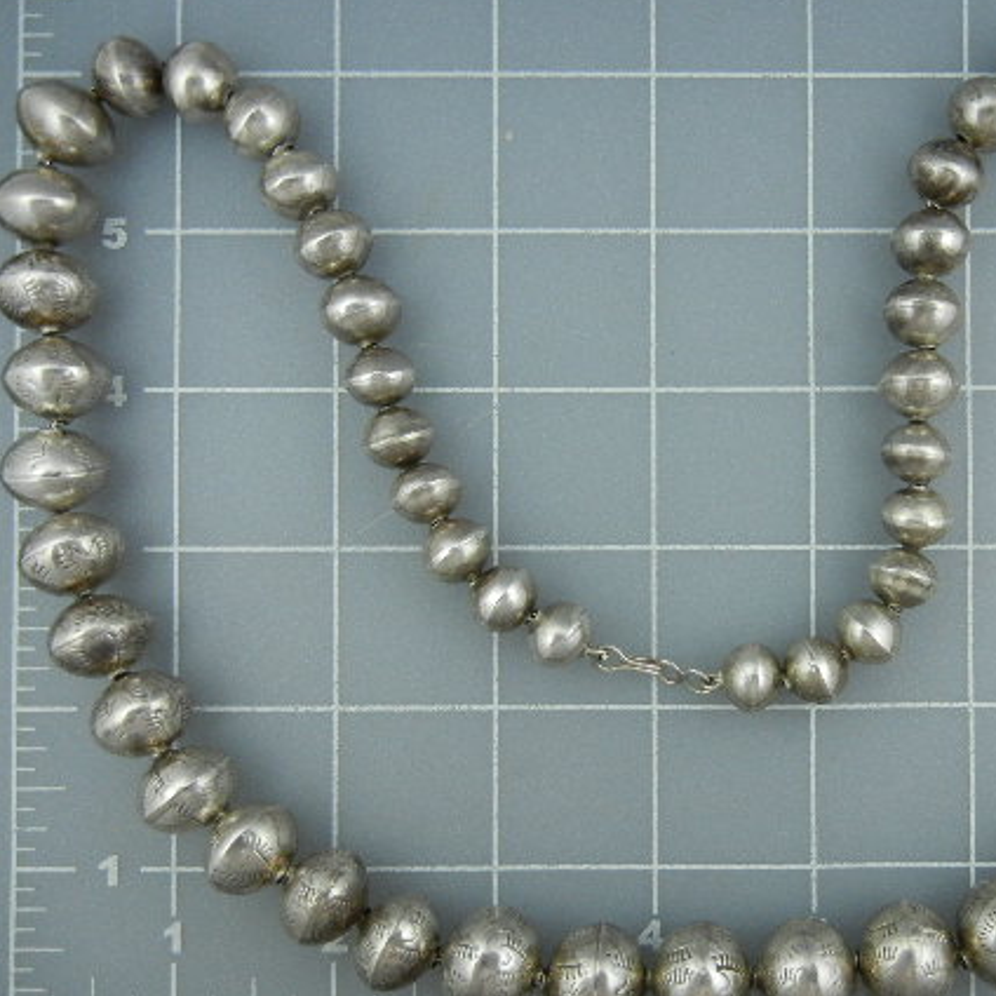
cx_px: 712
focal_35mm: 40
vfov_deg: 41.8
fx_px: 1302
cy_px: 531
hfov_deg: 41.0
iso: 400
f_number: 3.5
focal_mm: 5.4
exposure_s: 1/20.3
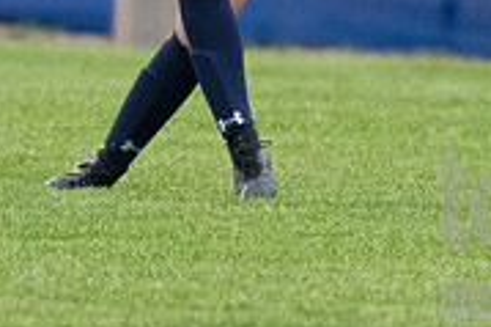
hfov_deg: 1.1
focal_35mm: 1900
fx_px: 25890
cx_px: 134
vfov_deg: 0.7
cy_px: -137
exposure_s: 1/1600
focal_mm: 390
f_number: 5.6
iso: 4000
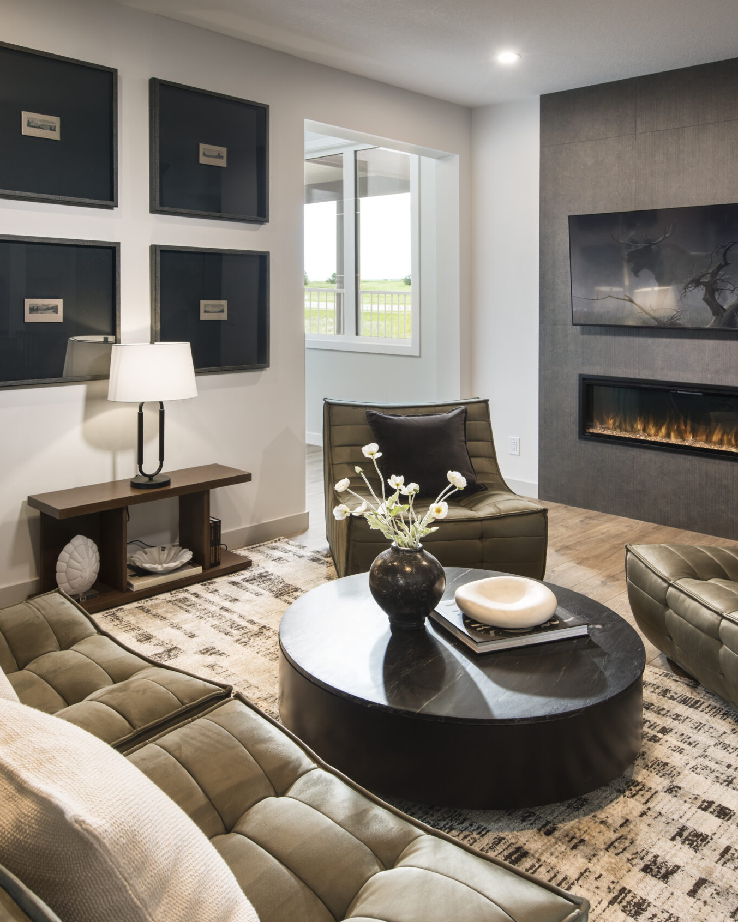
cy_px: 463
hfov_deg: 53.2
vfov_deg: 64.1
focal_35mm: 27
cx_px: 347
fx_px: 737
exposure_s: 1/3
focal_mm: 19
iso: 400
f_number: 10
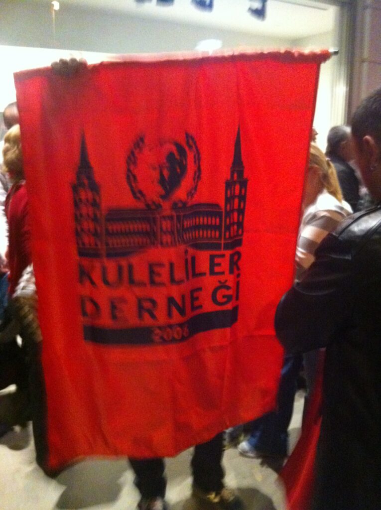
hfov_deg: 40.6
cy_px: 255
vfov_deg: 52.7
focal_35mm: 35
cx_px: 190
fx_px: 515
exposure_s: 1/15
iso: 1000
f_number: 2.8
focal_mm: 3.85
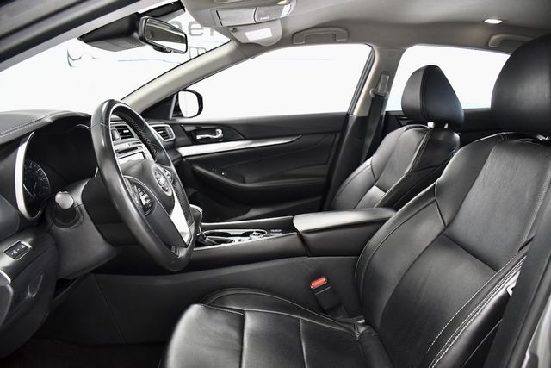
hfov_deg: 67.4
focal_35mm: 27
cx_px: 276
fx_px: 413
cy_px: 184
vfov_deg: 48.0
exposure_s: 1/250
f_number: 3.5
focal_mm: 18
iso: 2500
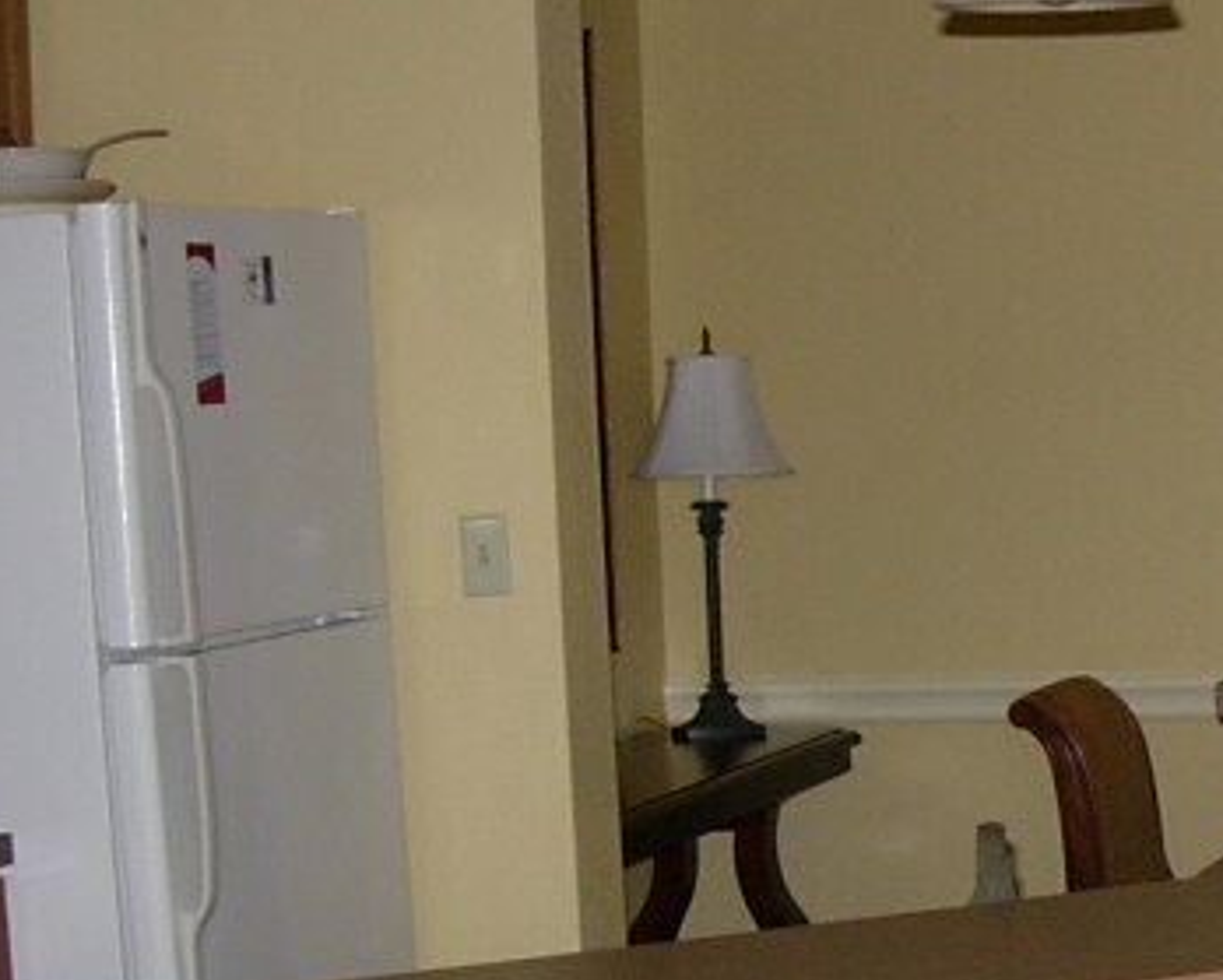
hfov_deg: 16.8
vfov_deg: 14.0
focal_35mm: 109
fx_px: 3949
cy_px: 952
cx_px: 1480
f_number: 2.8
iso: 122
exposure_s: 1/98.7
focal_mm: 7.8
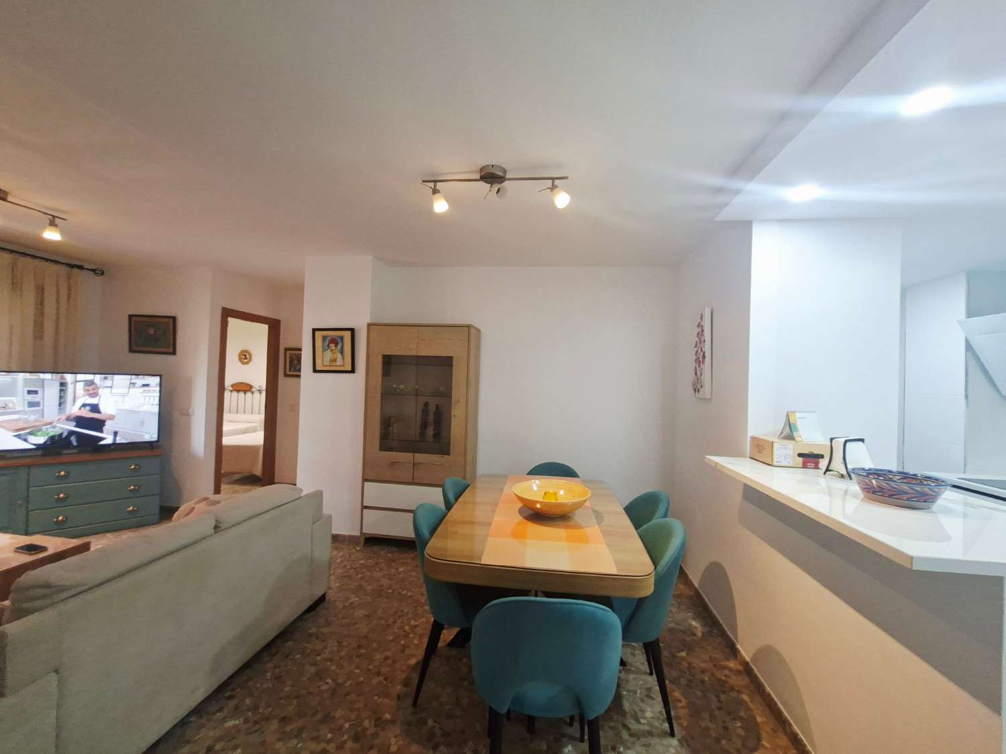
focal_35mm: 13
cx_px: 503
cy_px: 377
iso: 160
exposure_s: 1/40
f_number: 2.2
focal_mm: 1.74
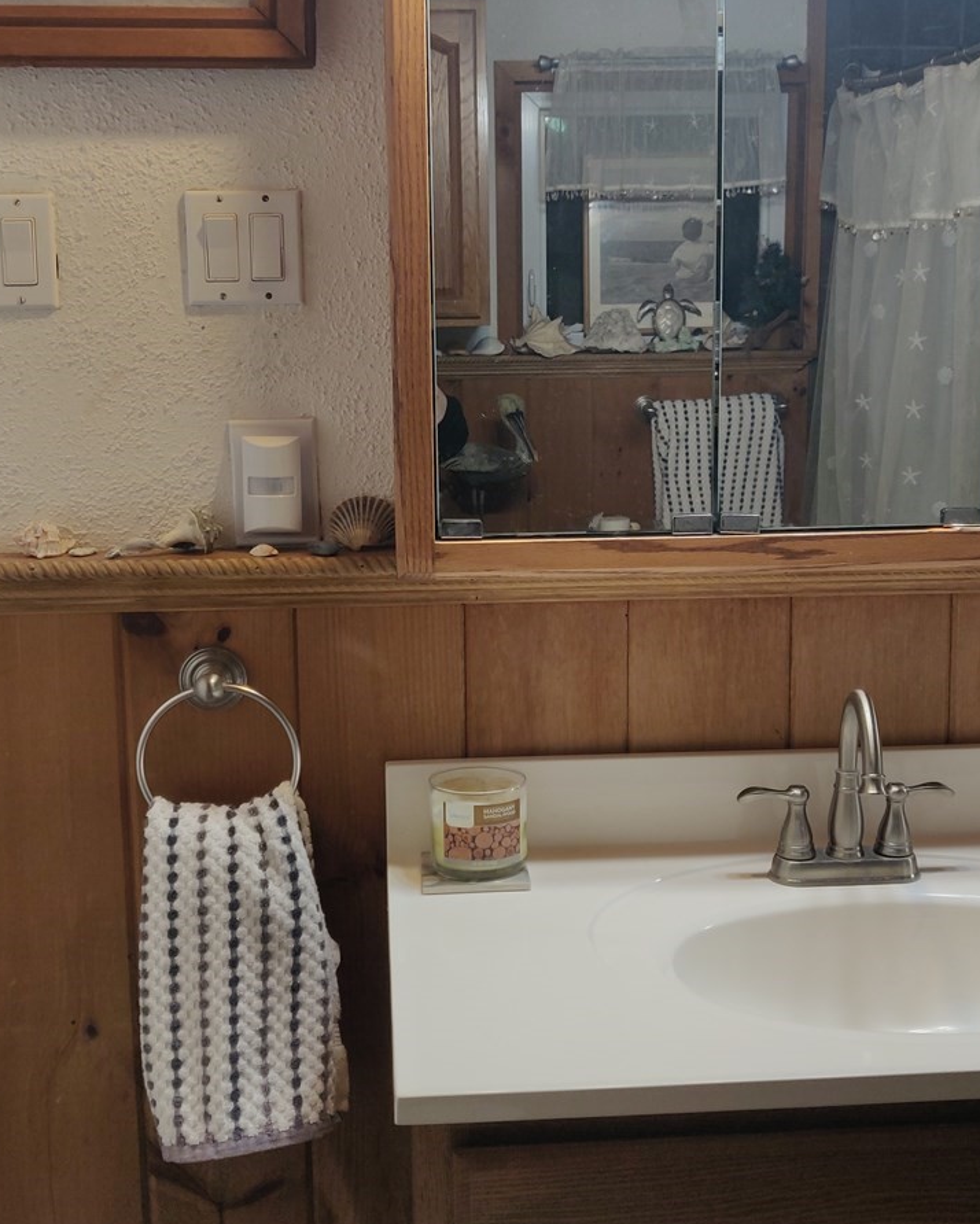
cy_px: 542
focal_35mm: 42
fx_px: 1522
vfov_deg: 43.7
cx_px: 509
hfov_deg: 35.7
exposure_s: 1/33
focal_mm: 4.25
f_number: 1.7
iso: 125
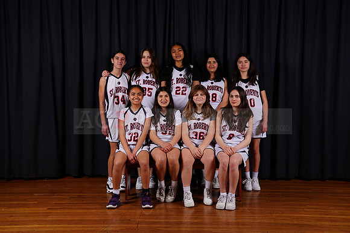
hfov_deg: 39.6
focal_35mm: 50
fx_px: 486
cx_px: 175
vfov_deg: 27.0
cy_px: 116
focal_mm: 50
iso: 200
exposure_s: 1/200
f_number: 6.3
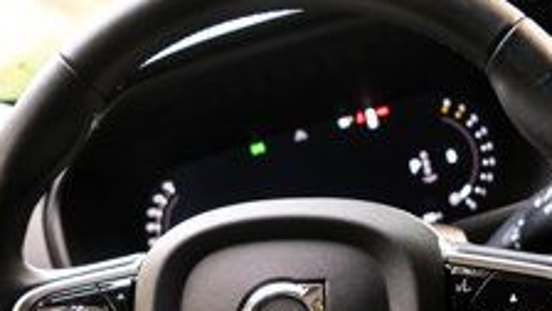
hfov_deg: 29.3
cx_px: 291
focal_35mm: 72
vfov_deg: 16.4
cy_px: 317
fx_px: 1054
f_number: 2.8
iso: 1000
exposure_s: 1/200
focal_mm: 24
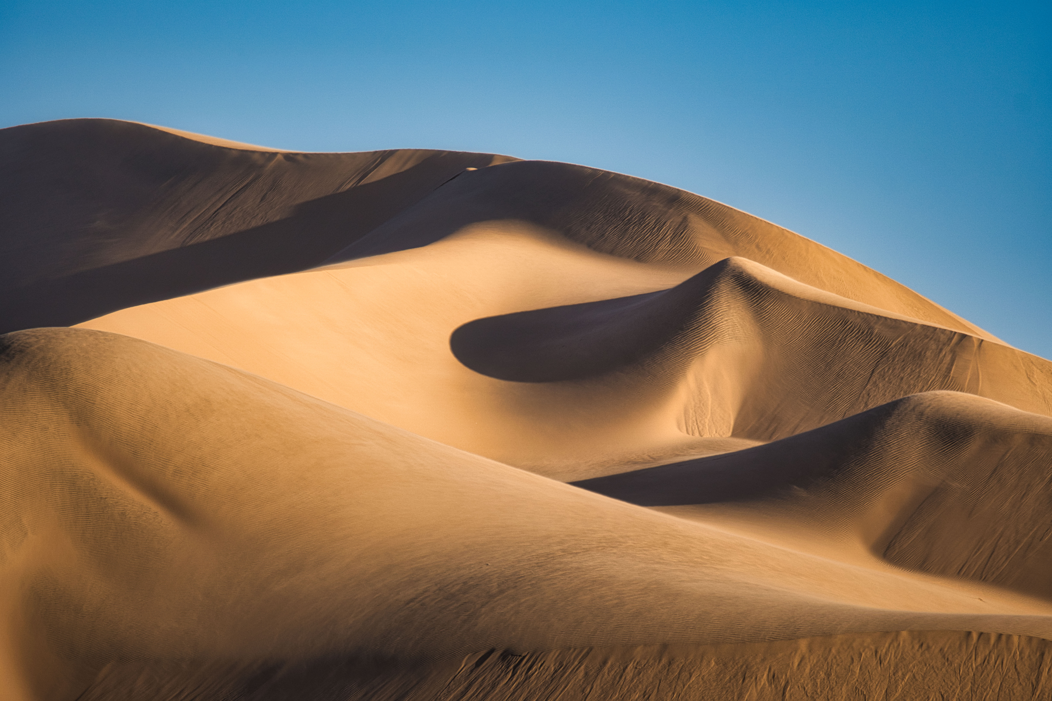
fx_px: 17532
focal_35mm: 600
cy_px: 350
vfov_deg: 2.3
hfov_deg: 3.4
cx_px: 526
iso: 100
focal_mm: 400
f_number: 7.1
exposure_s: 1/400
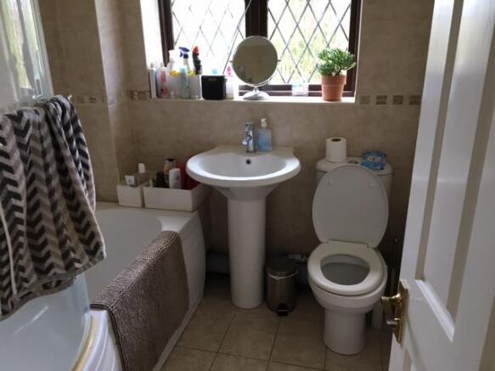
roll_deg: +1.2
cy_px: 186
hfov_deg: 61.7
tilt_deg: -20.4
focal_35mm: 29
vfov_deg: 48.2
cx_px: 248
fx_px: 415
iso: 40
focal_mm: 4.15
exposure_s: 1/33
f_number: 2.2
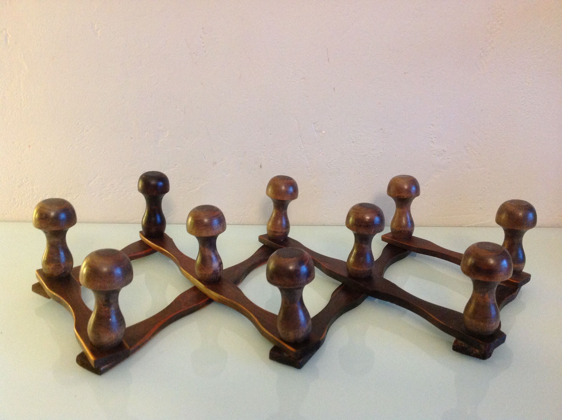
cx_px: 281
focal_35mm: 35
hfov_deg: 52.7
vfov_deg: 40.6
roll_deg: -0.6
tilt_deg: -16.7
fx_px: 567
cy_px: 210
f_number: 2.4
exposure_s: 1/15
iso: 320
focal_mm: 4.28
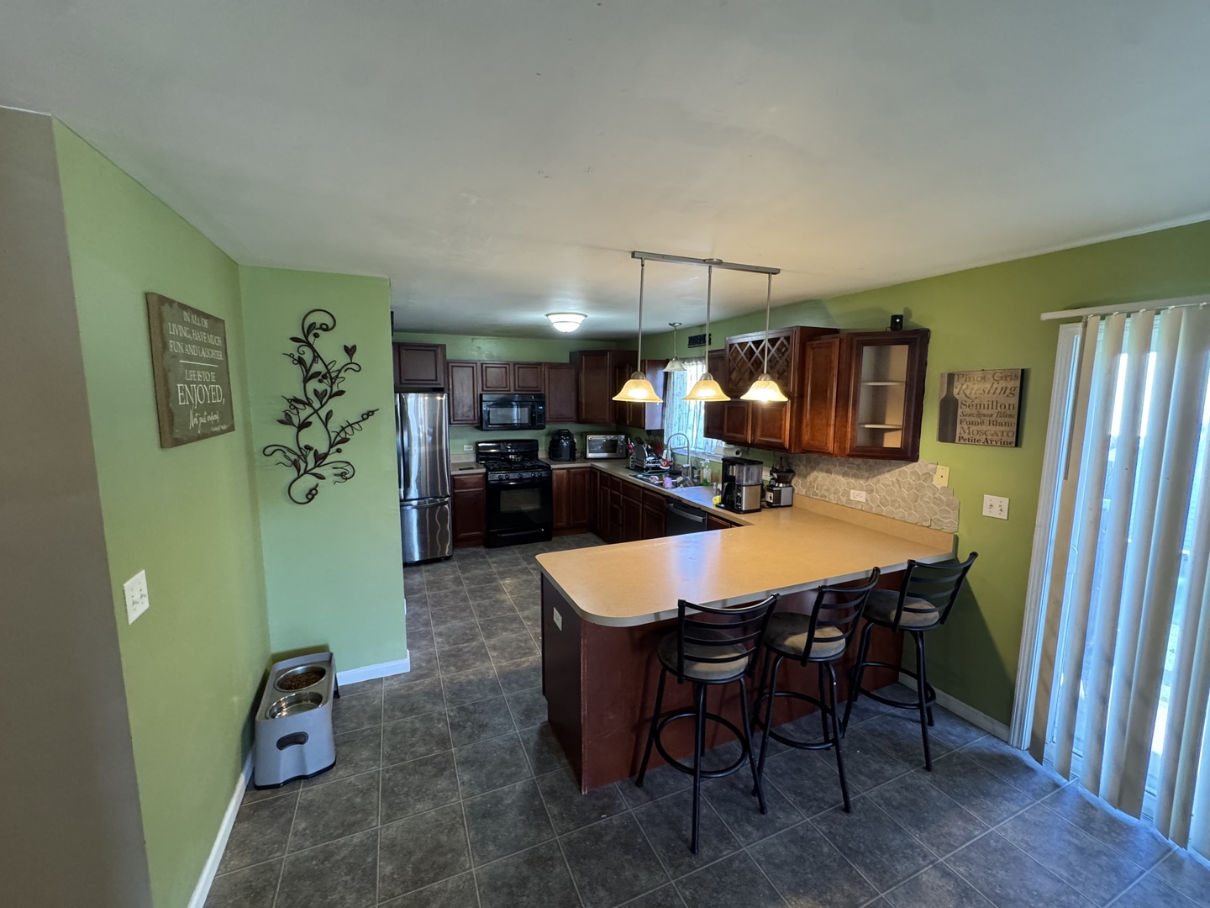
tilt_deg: -6.9
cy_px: 454
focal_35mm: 14
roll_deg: -0.5
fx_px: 489
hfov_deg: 102.1
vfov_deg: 85.7
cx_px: 605
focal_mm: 2.22
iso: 320
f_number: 2.2
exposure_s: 1/60
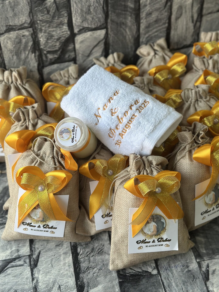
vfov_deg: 39.7
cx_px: 110
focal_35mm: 48
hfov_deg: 30.3
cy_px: 146
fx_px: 405
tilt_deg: -48.7
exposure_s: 1/100
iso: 80
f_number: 1.78
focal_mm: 6.86
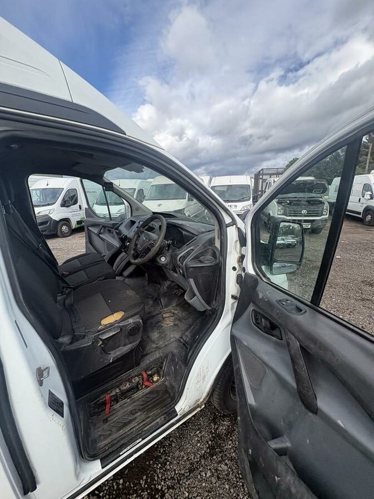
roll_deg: +4.0
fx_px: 202
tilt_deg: -7.2
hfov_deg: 85.7
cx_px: 187
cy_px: 250
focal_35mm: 14
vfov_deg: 102.1
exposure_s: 1/821
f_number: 2.2
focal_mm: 2.22
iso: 50
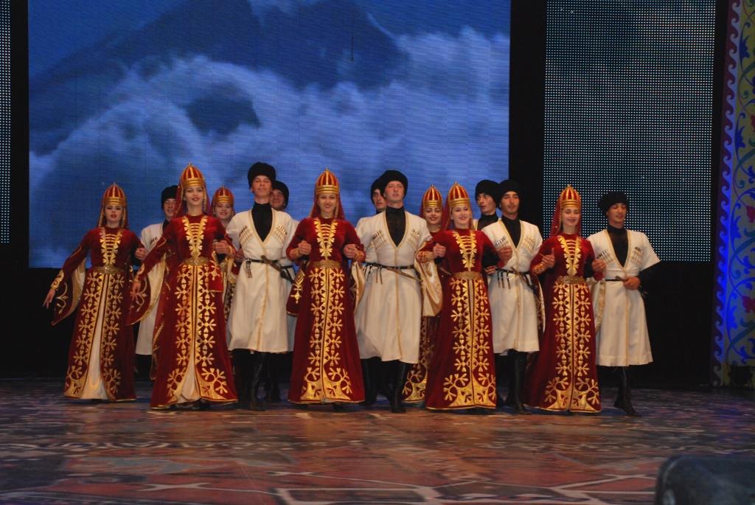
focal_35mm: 72
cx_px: 378
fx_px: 1511
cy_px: 252
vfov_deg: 19.0
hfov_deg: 28.0
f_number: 7.1
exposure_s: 1/200
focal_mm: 48
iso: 1250
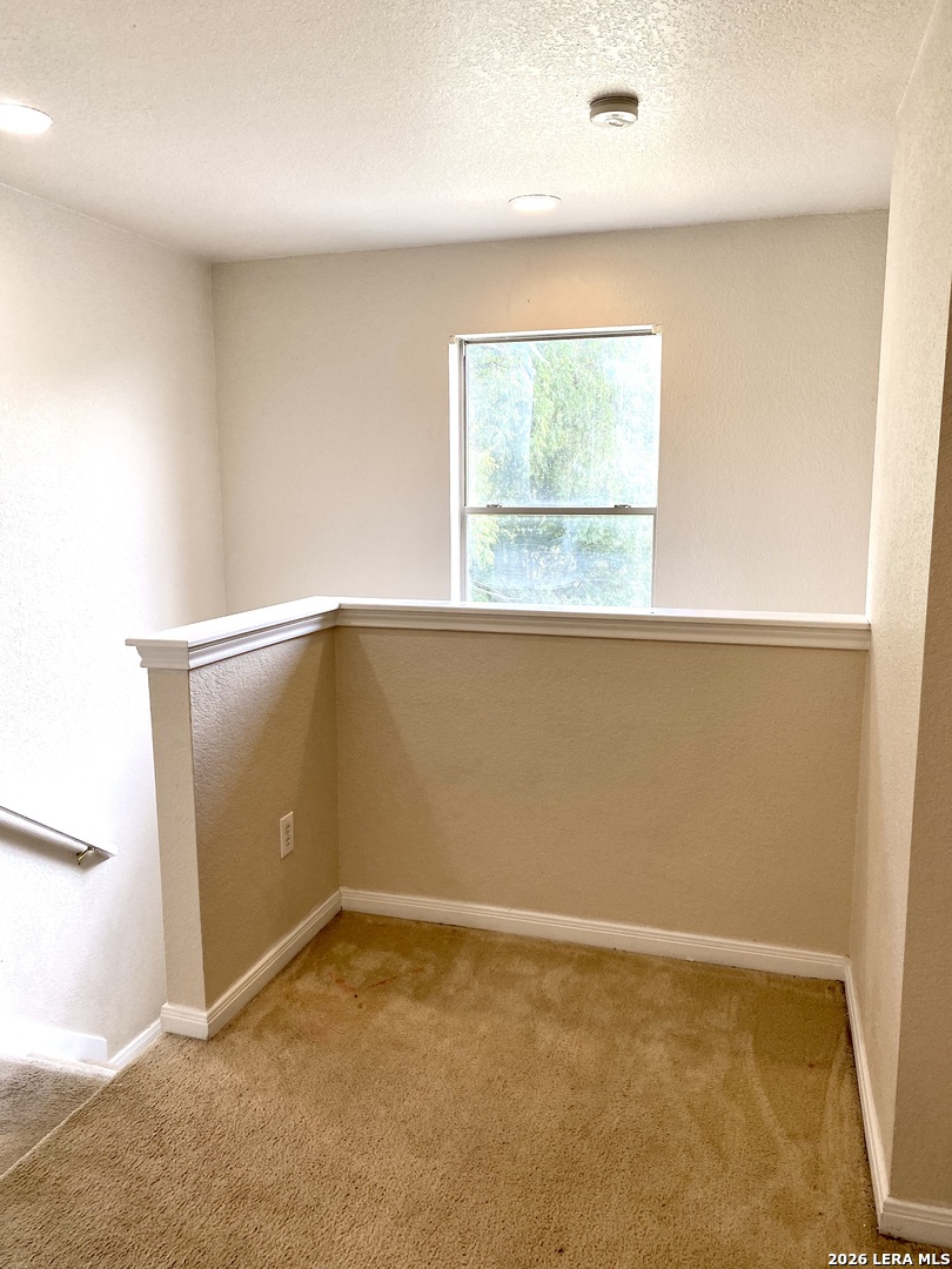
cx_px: 476
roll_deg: +0.2
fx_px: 953
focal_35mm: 26
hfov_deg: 53.1
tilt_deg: -8.1
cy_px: 634
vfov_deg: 67.3
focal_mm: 4.25
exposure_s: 1/120
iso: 100
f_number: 1.8
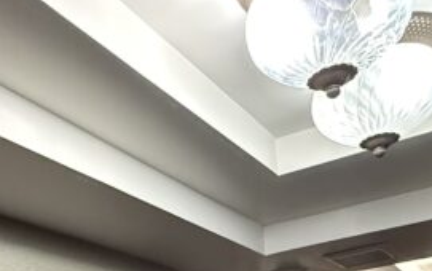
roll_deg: +4.6
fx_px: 660
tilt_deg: -6.4
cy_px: 494
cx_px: 166
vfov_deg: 18.1
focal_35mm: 56
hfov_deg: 36.1
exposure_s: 1/60
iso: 800
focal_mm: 2.22
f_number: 2.2
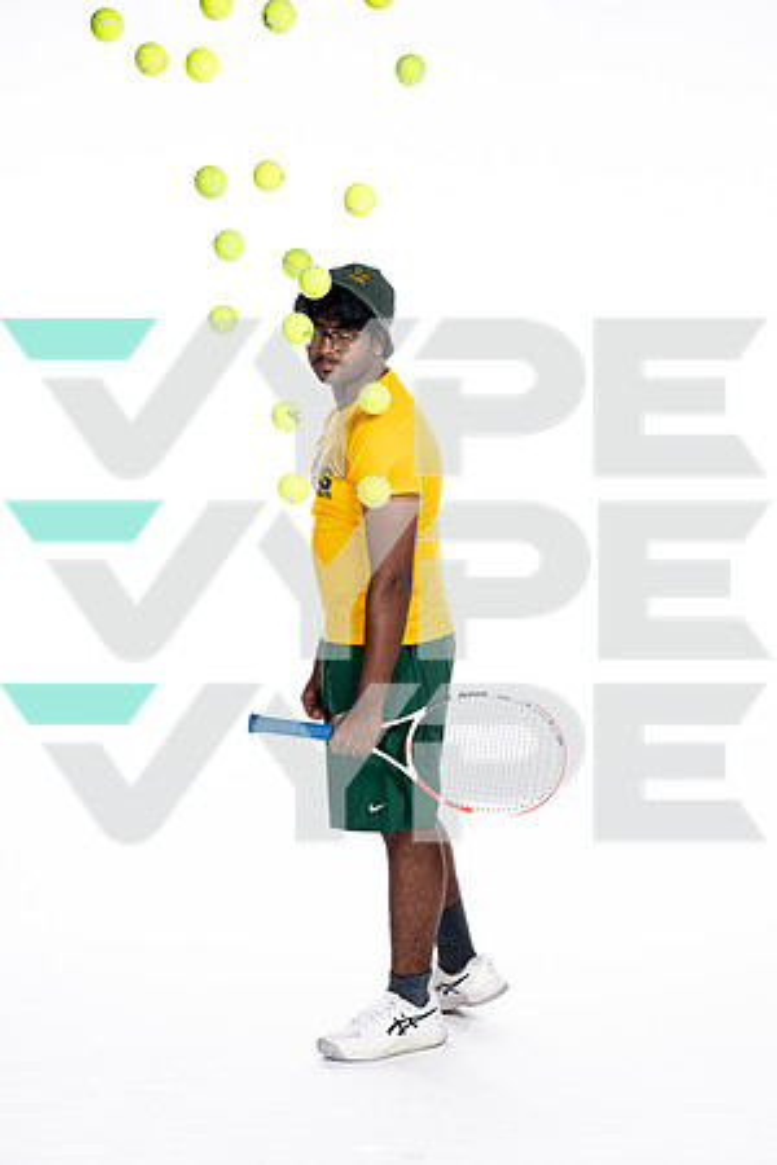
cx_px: 388
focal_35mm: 70
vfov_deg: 28.8
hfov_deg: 19.5
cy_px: 582
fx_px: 2266
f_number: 5.6
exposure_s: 1/250
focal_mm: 70
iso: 400
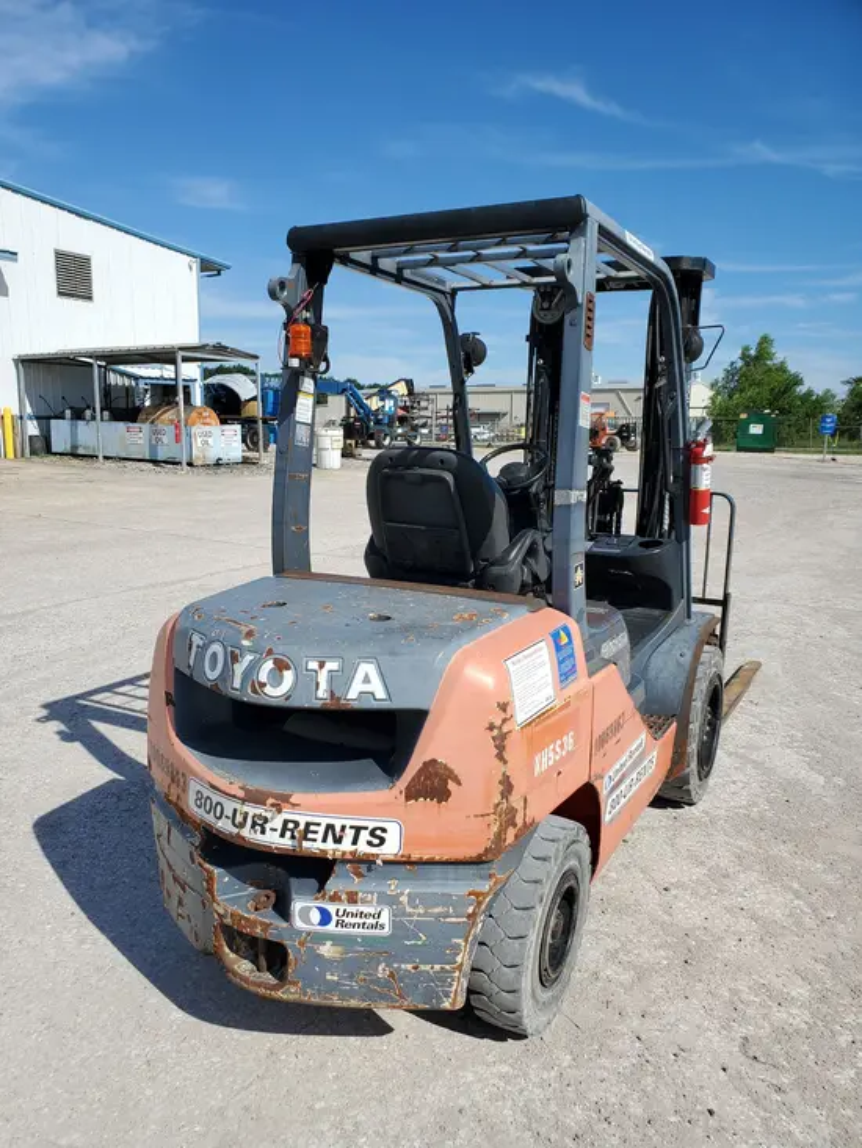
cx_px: 431
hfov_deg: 53.1
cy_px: 574
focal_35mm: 26
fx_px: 863
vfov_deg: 67.3
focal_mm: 4.3
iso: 50
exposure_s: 1/2016
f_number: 2.4
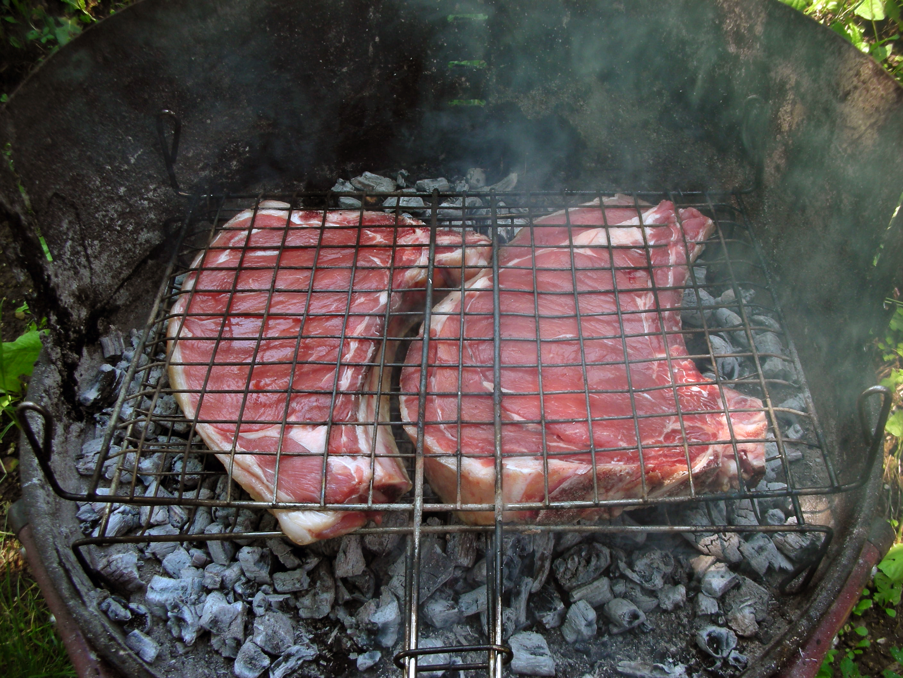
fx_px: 913
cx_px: 452
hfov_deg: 52.6
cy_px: 339
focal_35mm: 35
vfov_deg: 40.7
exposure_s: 1/110
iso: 50
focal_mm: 5.8
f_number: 3
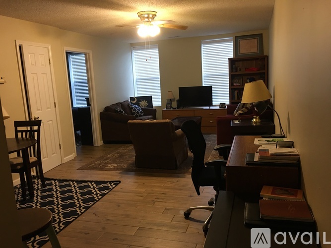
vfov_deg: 48.2
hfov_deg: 61.7
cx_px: 166
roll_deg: +3.0
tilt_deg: -8.6
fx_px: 277
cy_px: 124
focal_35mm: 29
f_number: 2.2
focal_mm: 4.15
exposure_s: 1/15
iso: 80
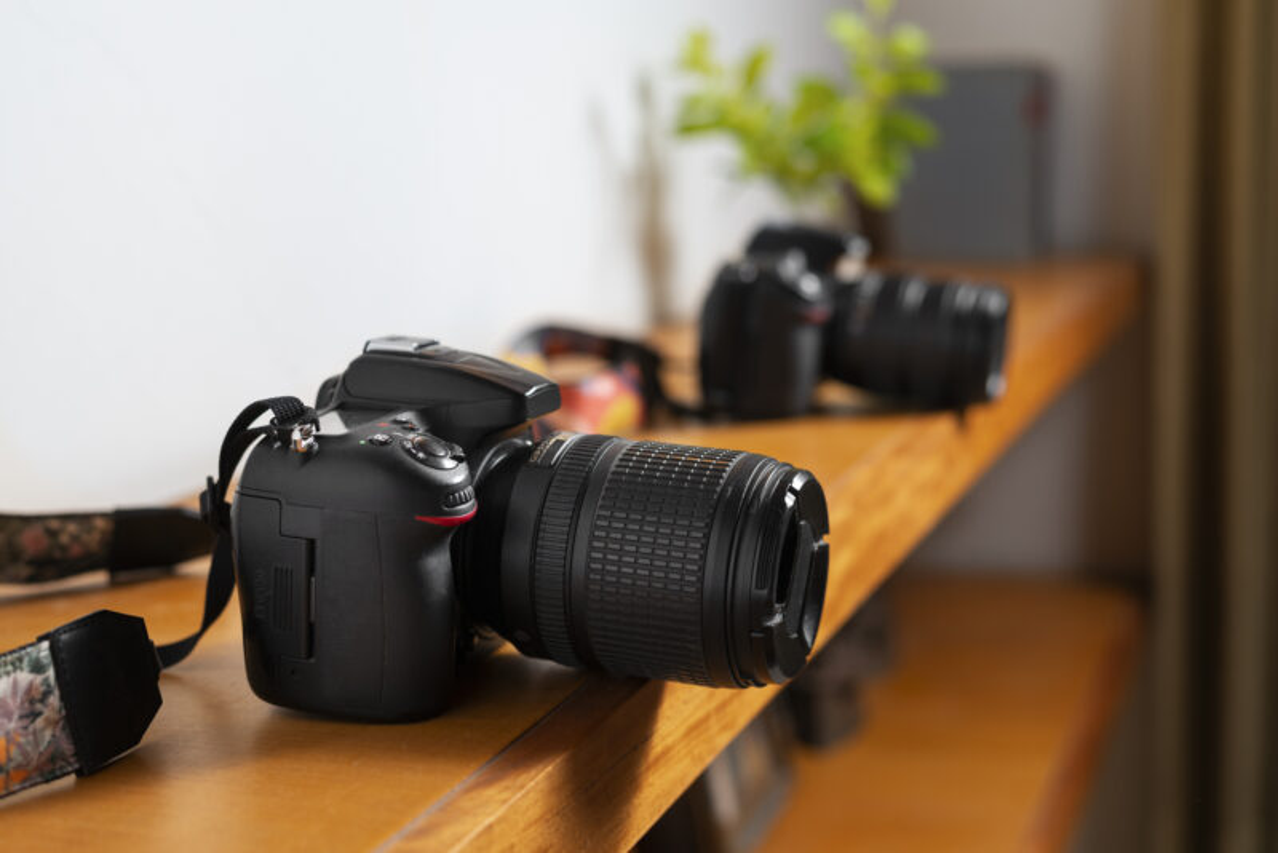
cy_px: 426
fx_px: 1776
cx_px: 639
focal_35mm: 50
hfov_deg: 39.6
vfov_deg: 27.0
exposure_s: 1/125
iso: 320
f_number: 4
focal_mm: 50
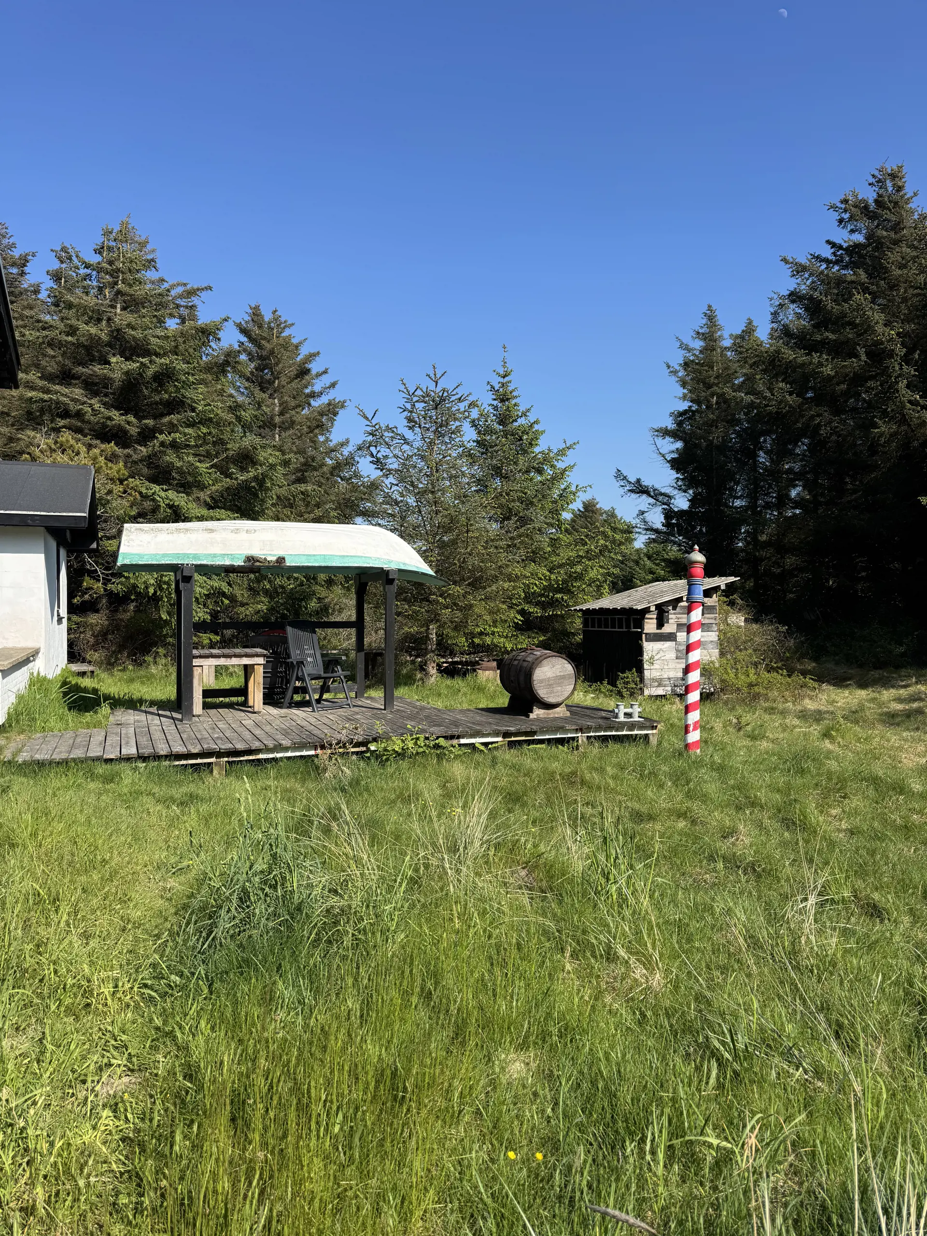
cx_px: 464
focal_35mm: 24
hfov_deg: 56.8
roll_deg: -0.3
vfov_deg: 71.6
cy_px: 618
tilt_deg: +0.4
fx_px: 857
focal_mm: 6.76
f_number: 1.78
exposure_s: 1/3413
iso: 80
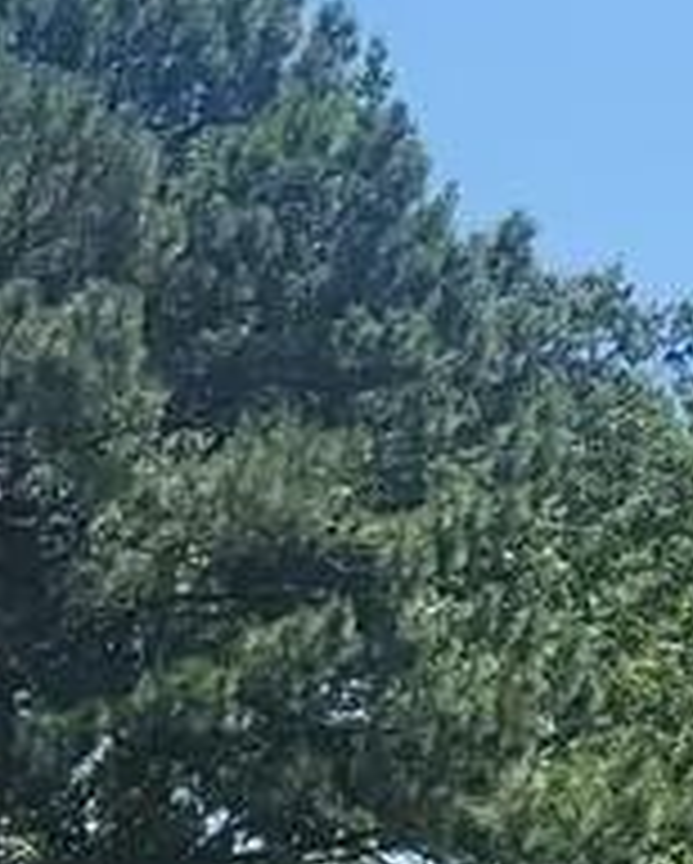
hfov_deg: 9.6
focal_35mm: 130
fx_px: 3328
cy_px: 1436
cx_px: -1300
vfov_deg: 13.6
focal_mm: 7
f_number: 1.8
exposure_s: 1/671
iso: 20
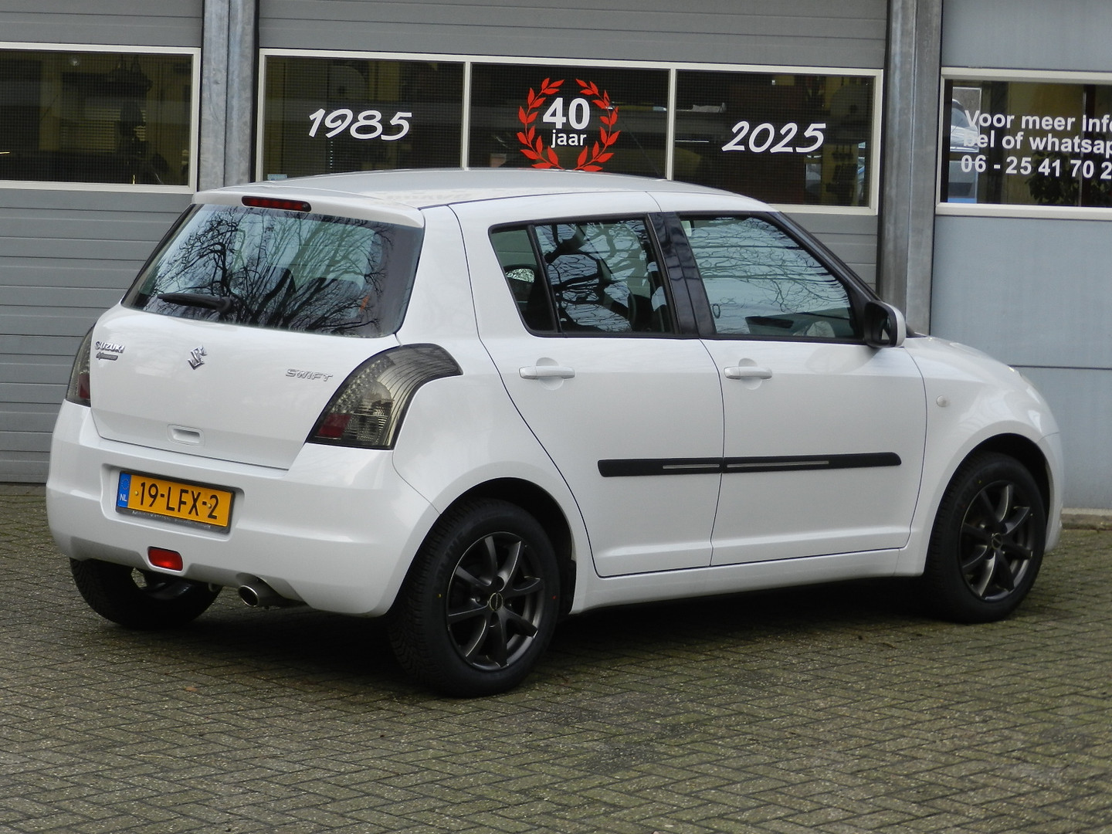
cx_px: 556
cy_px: 417
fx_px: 3694
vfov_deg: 12.9
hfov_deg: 17.1
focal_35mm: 115
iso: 160
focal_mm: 20.5
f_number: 4.8
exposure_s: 1/100
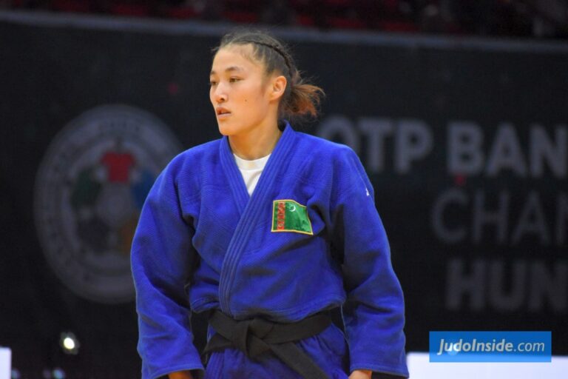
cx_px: 284
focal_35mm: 390
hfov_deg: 5.3
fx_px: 6153
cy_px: 190
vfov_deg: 3.5
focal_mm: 260
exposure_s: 1/640
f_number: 7.1
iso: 6400
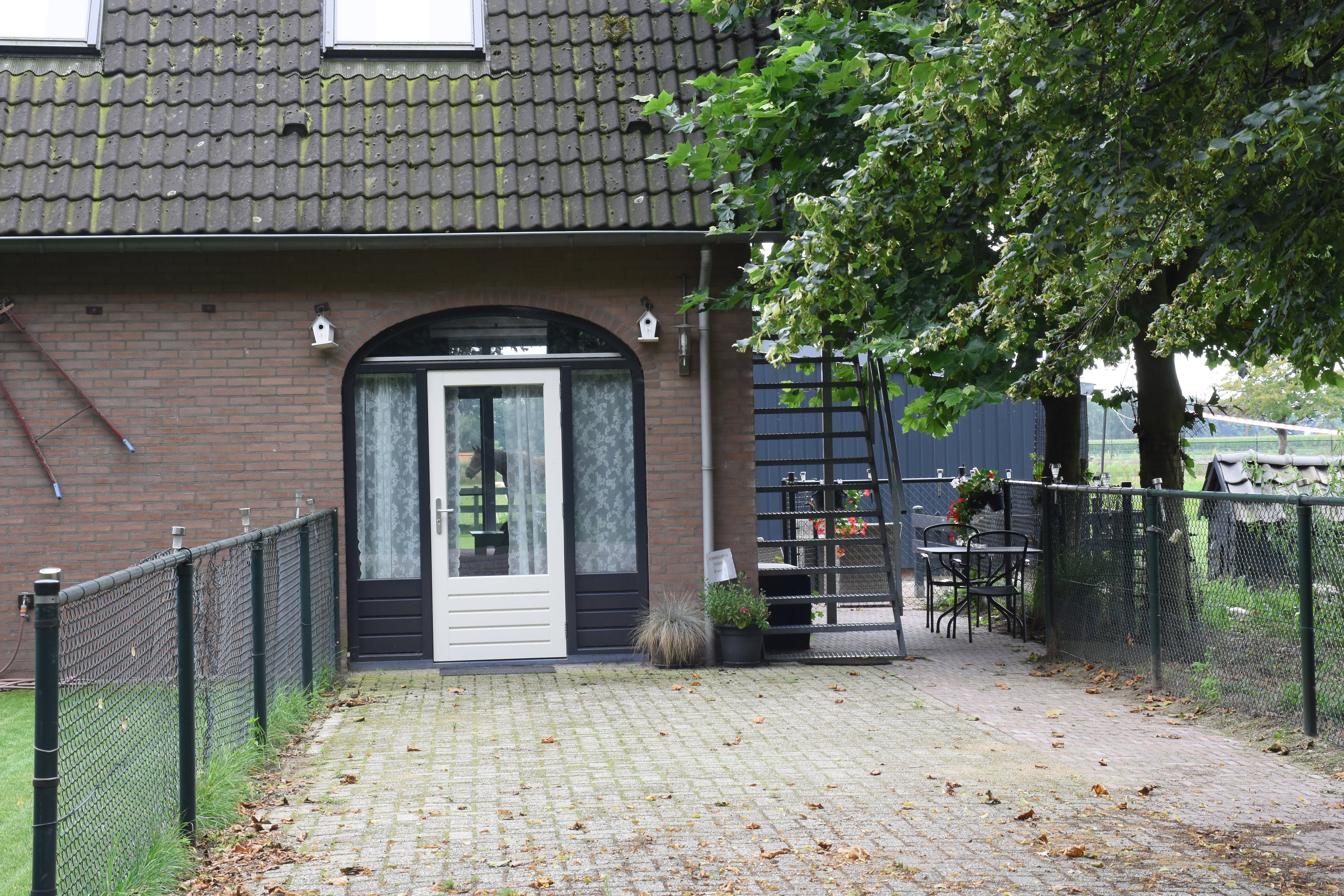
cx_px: 672
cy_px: 448
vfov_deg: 18.2
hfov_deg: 27.0
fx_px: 2800
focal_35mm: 75
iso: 640
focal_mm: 50
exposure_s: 1/80
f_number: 11
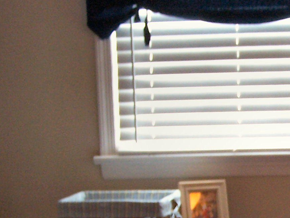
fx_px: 947
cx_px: 316
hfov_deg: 16.9
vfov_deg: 13.0
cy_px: 201
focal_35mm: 113
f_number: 2.8
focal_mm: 6.3
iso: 140
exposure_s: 1/10
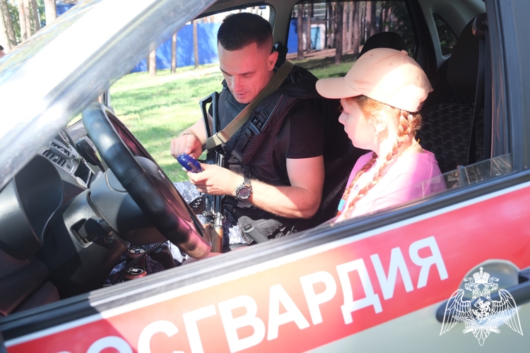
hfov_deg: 63.7
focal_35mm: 29
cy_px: 176
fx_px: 427
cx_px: 265
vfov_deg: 45.0
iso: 320
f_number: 3.6
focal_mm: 19.6
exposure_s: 1/85
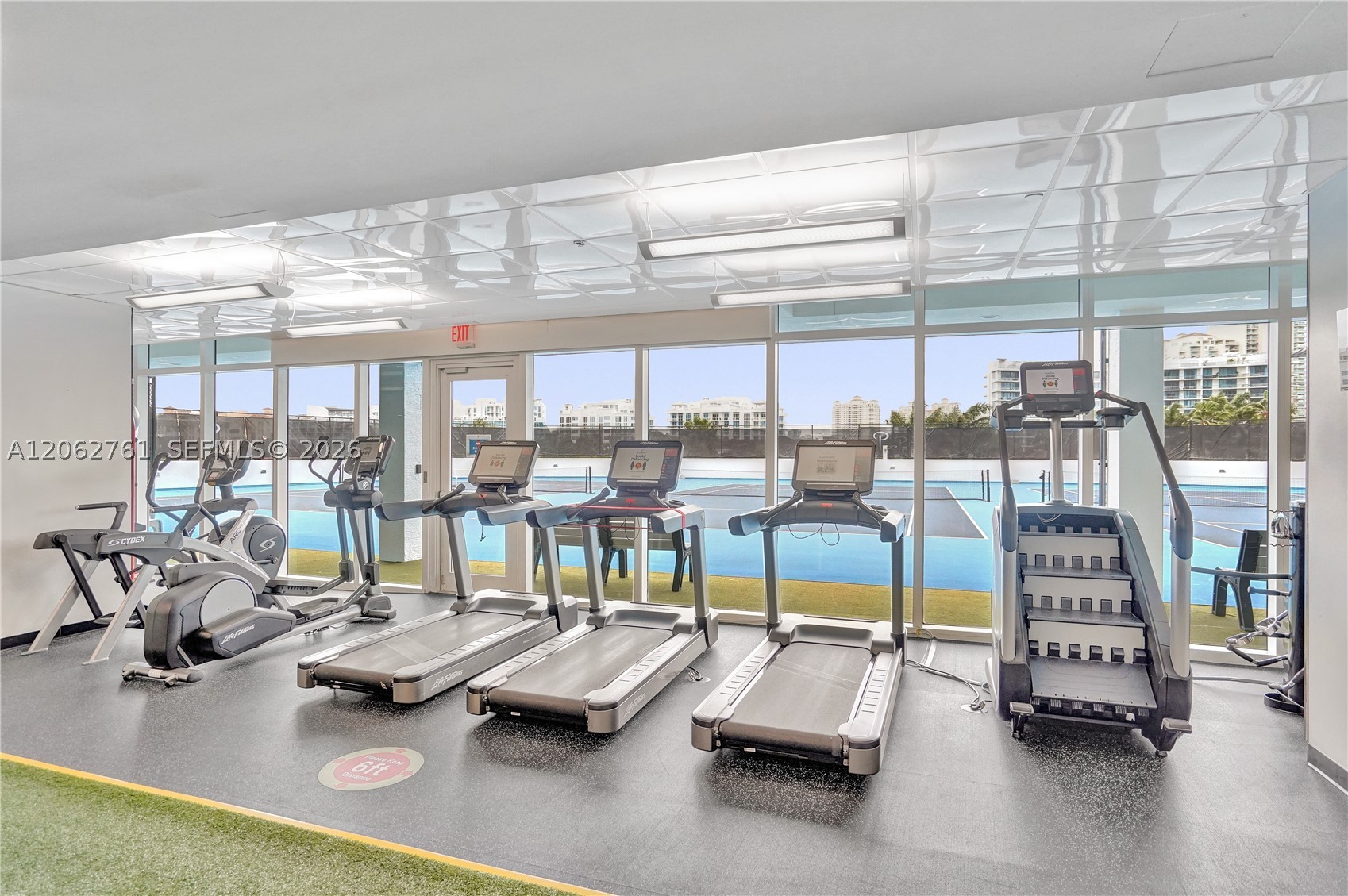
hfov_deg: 90.1
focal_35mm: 18
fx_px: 673
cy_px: 448
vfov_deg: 67.3
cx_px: 674
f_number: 5
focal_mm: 18
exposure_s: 1/200
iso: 3200
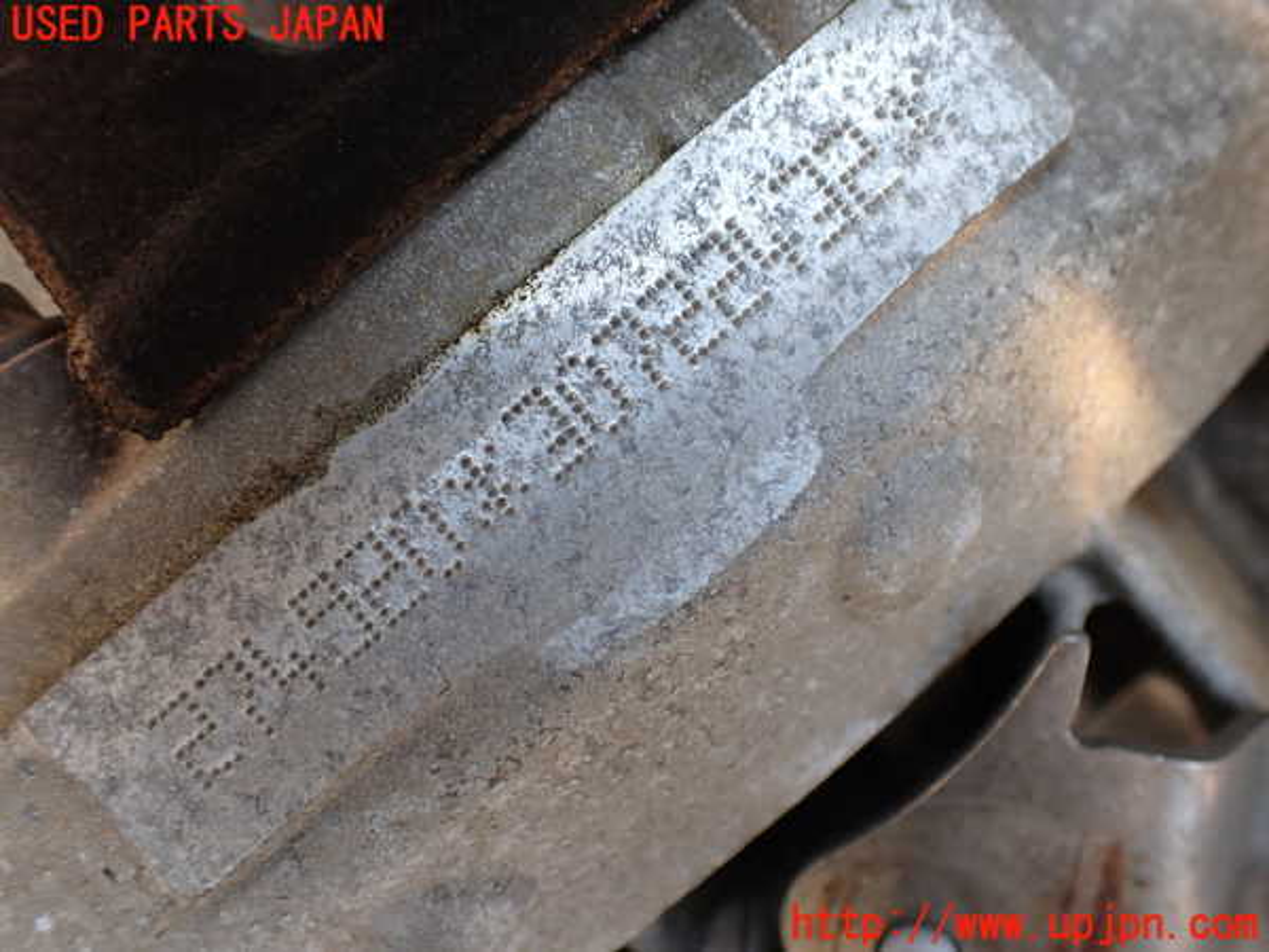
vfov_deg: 46.8
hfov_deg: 60.0
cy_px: 476
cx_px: 634
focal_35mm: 30
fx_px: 1100
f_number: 2.3
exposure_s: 1/125
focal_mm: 5.4
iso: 100
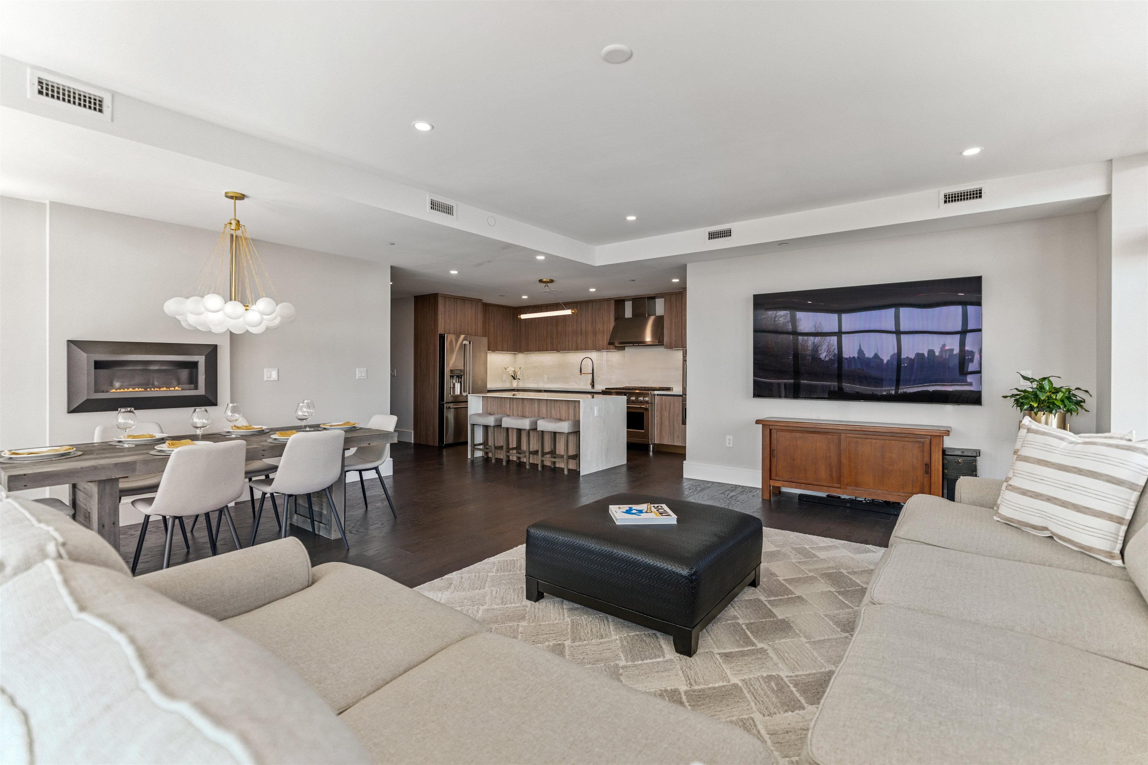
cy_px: 382
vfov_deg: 73.7
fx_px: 510
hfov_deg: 96.7
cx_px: 574
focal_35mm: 16
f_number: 2.8
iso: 800
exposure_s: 1/200
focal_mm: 16
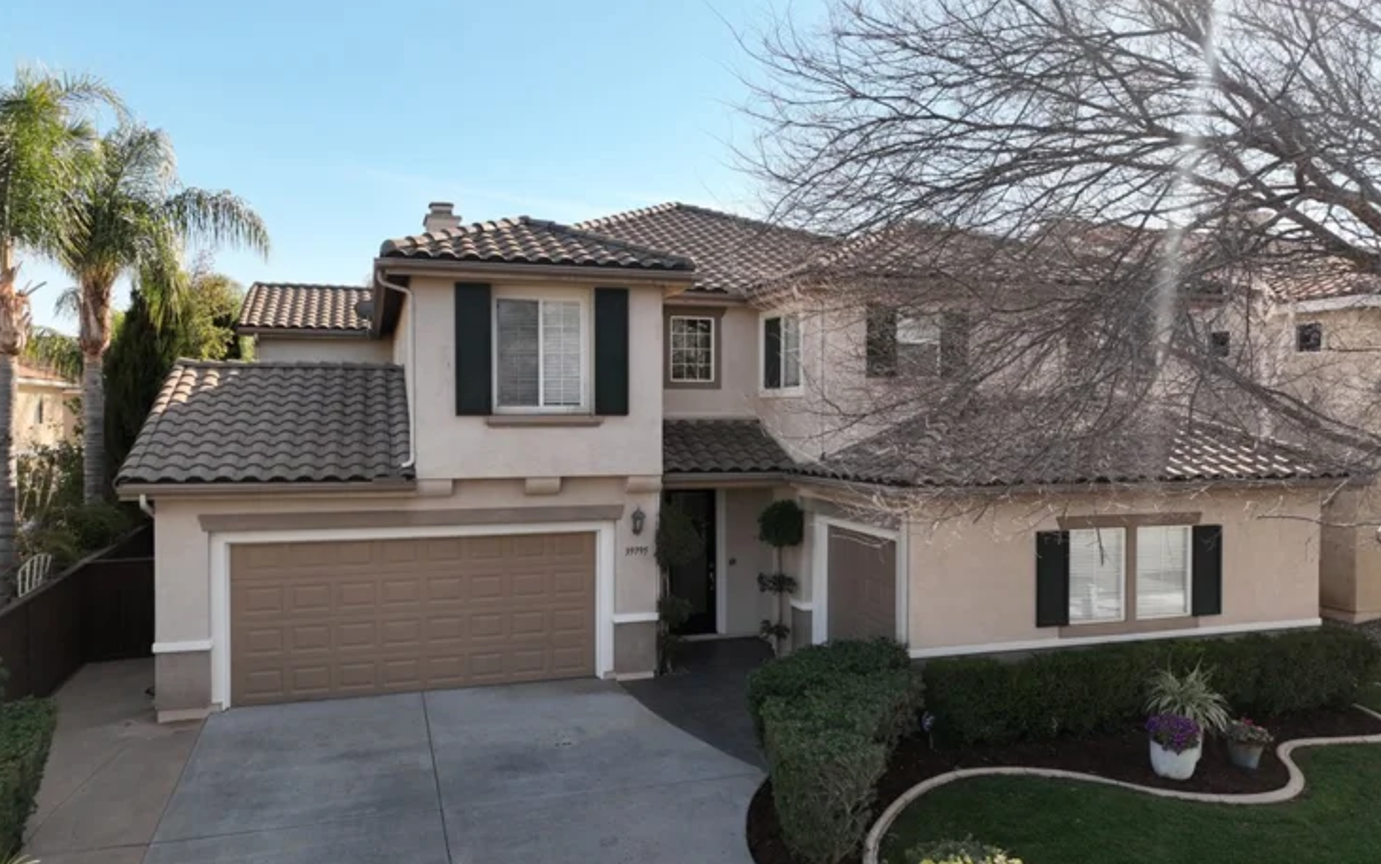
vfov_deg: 47.6
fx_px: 979
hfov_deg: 70.4
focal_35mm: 26
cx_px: 688
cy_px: 431
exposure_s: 1/100
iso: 260
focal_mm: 12.29
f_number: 2.8
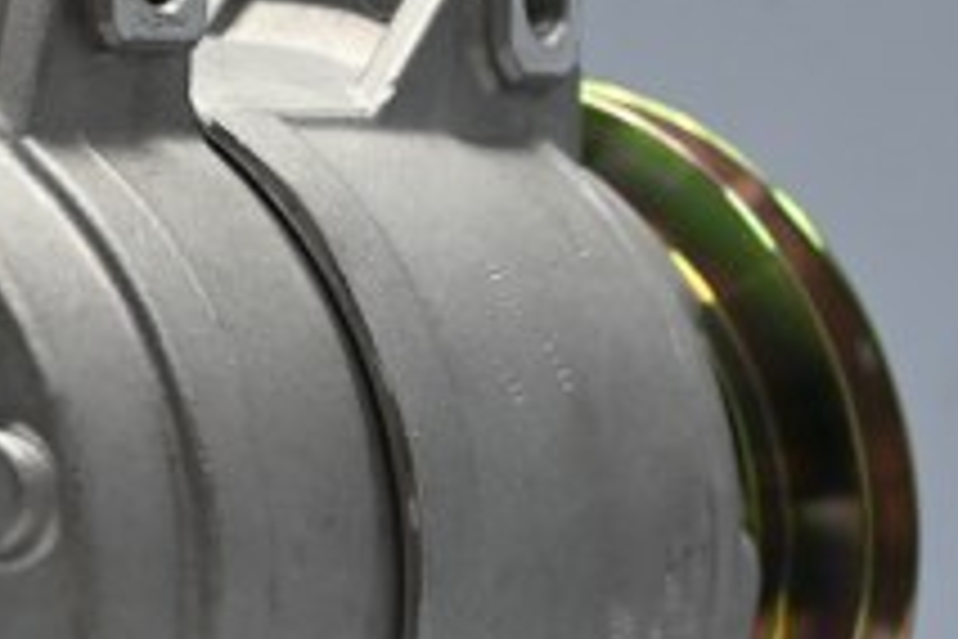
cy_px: 436
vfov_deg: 8.8
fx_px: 4162
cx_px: 72
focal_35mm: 156
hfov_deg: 13.0
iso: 900
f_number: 5.3
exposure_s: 1/60
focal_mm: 37
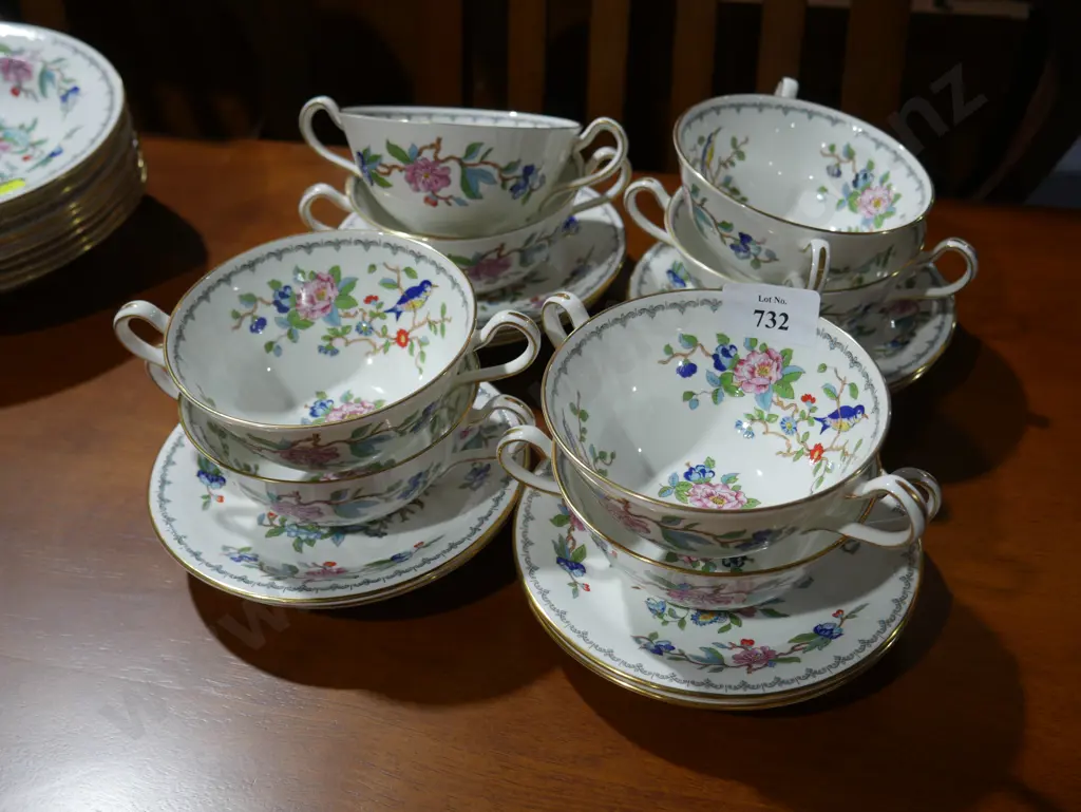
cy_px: 406
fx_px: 1187
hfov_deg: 49.0
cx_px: 540
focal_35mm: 38
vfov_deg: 37.8
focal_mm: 19
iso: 200
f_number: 4.1
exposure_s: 1/60
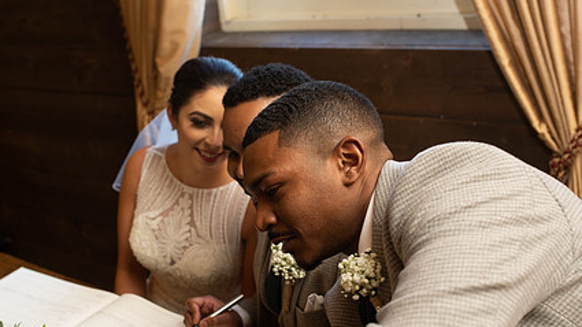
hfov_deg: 41.3
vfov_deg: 23.9
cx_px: 262
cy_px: 201
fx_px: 772
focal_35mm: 50
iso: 250
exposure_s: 1/80
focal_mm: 35
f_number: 4
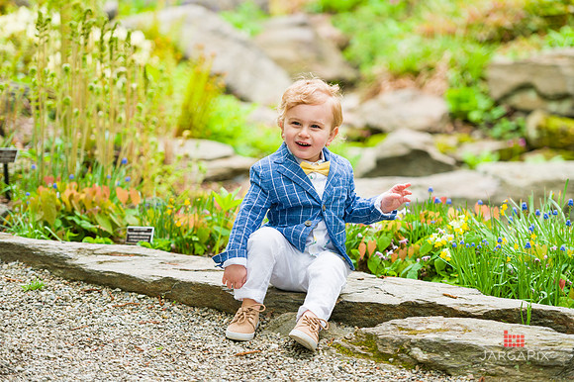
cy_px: 191
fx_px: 2151
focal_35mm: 135
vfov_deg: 10.1
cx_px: 287
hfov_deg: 15.2
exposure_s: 1/320
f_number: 3.2
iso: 200
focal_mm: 135
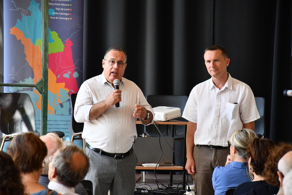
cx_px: 146
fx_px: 1703
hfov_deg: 9.8
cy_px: 98
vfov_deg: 6.5
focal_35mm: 210
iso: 2500
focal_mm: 140
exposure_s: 1/250
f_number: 5.6
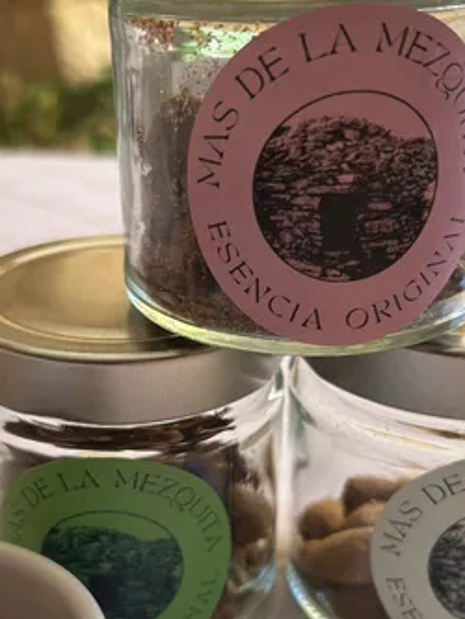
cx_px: 167
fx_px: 895
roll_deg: +5.4
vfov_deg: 38.0
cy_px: 370
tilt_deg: -27.1
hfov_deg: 29.0
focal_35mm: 50
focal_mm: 5.7
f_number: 1.5
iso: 40
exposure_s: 1/170
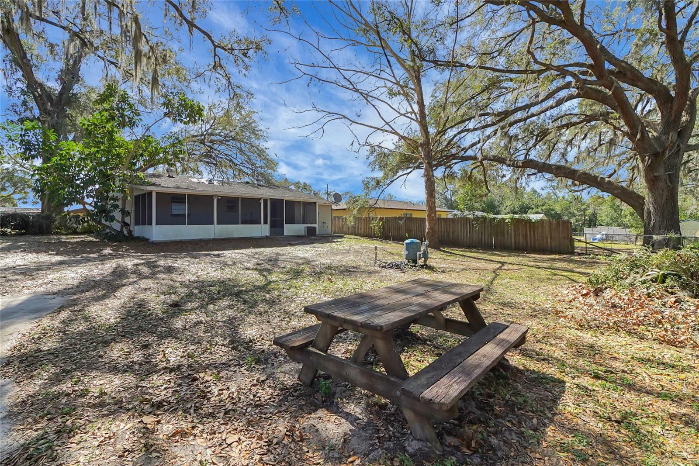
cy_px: 233
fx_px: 291
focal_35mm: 15
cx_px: 350
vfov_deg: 77.3
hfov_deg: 100.4
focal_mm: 10
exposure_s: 1/800
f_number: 7.1
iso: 1000
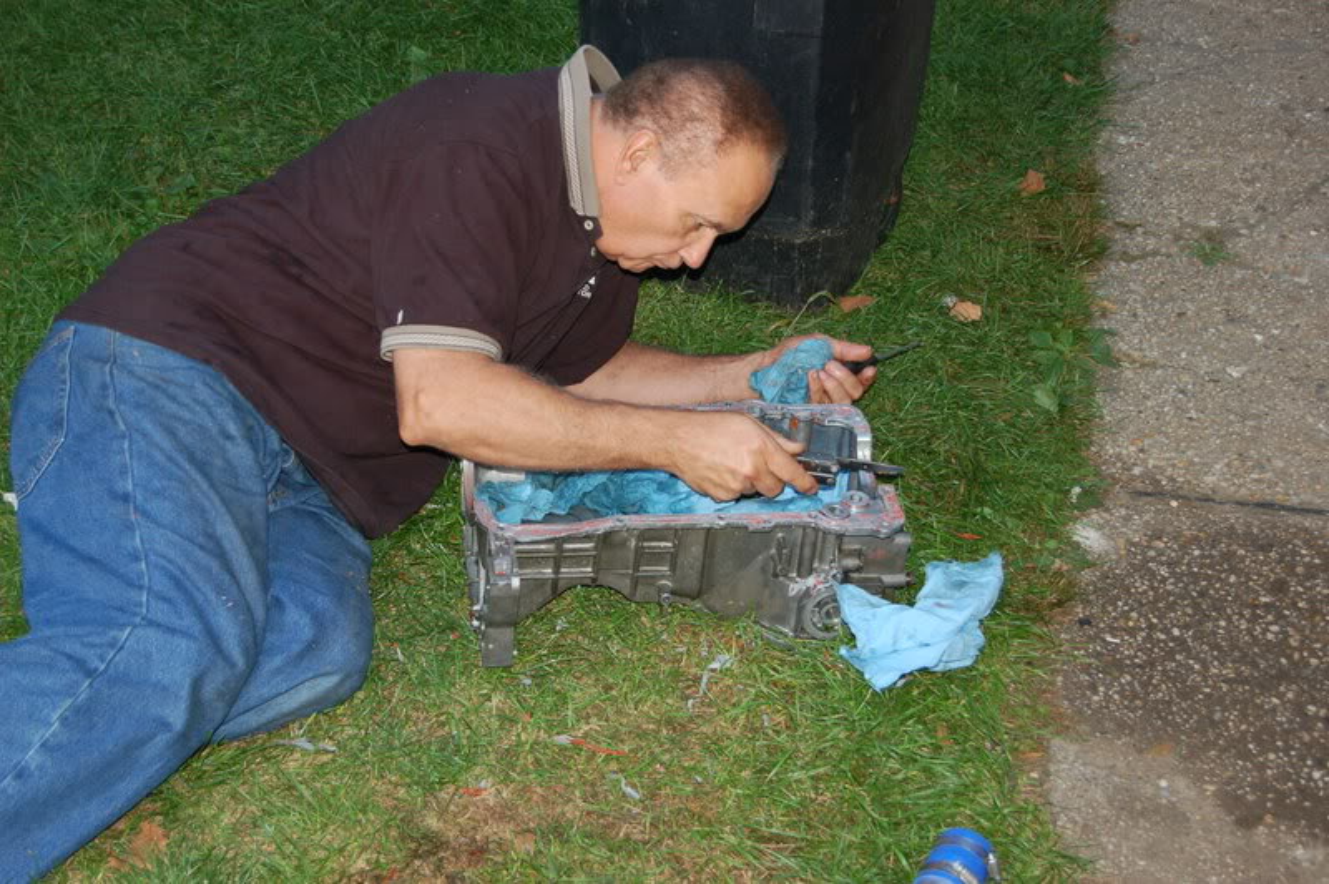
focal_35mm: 60
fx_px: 2213
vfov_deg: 22.6
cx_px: 664
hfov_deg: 33.4
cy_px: 442
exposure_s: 1/60
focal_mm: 40
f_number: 5
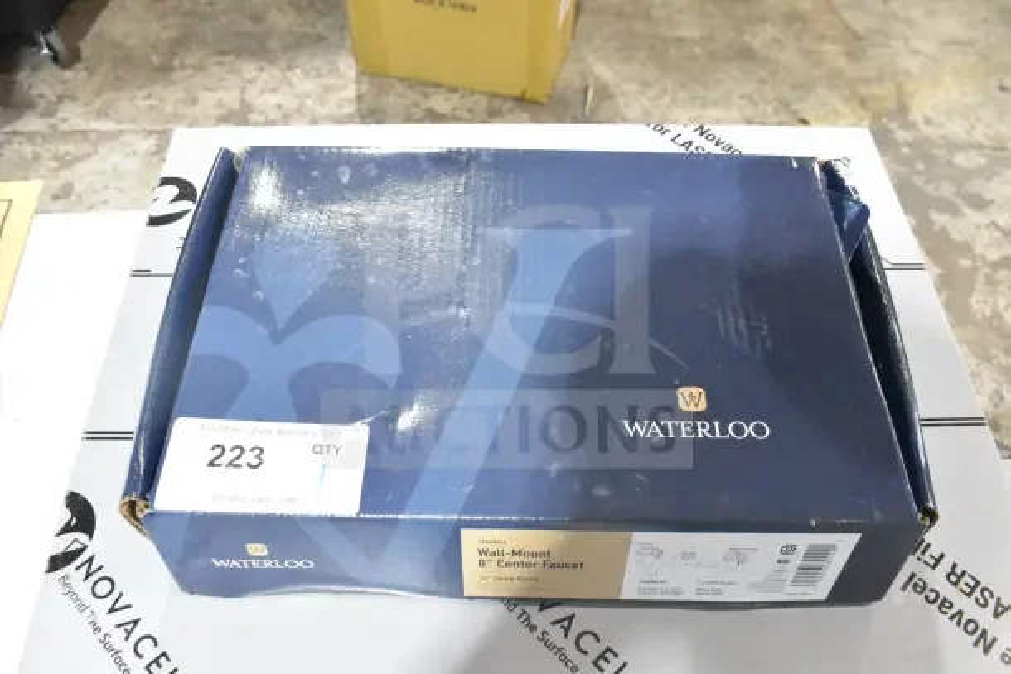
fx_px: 843
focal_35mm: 30
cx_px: 506
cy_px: 337
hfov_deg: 61.9
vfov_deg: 43.6
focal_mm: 20
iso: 6400
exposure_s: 1/160
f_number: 6.3
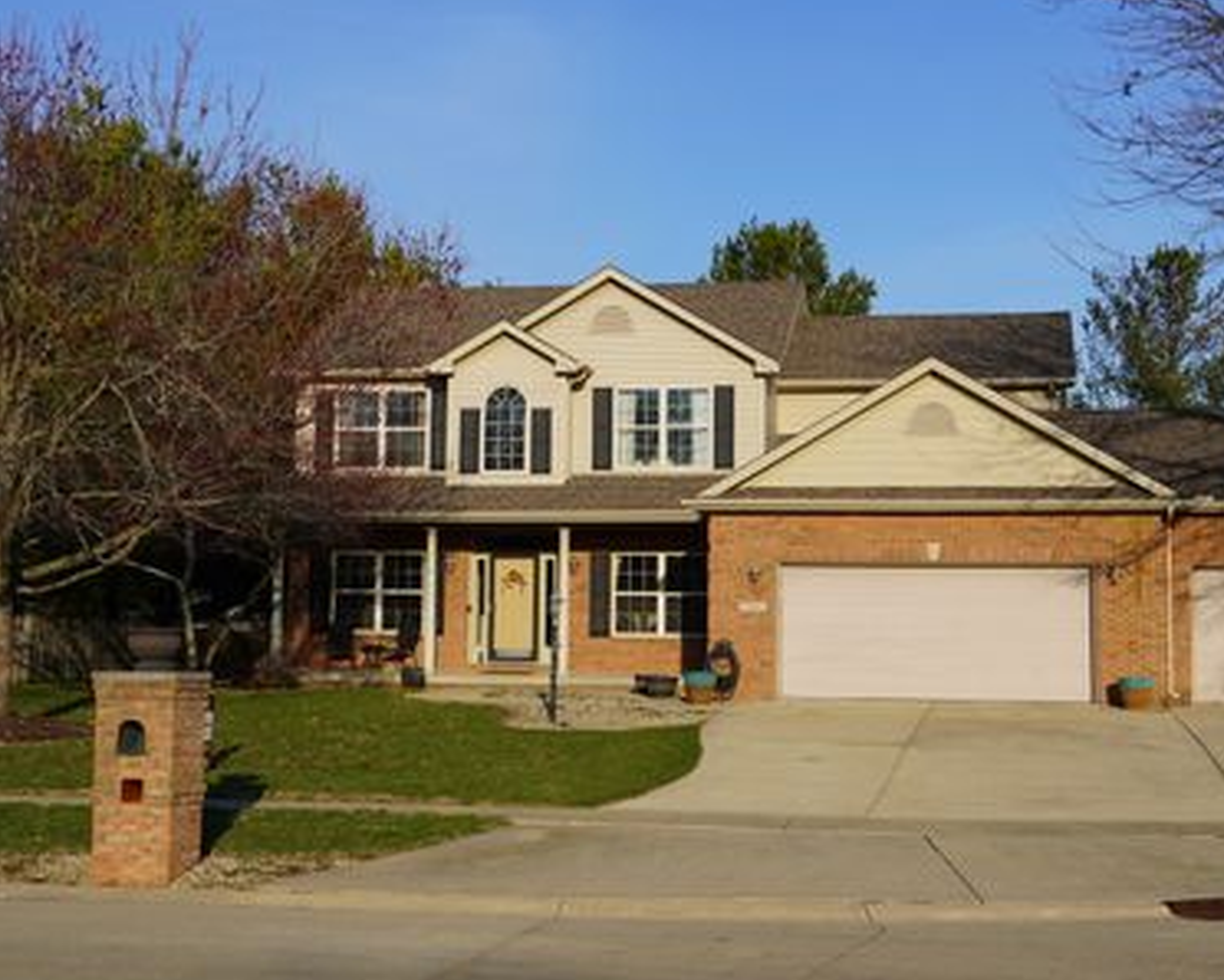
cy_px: 452
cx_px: 661
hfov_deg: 32.1
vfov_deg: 26.0
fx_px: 2125
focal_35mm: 59
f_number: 11
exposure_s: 1/160
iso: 100
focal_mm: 31
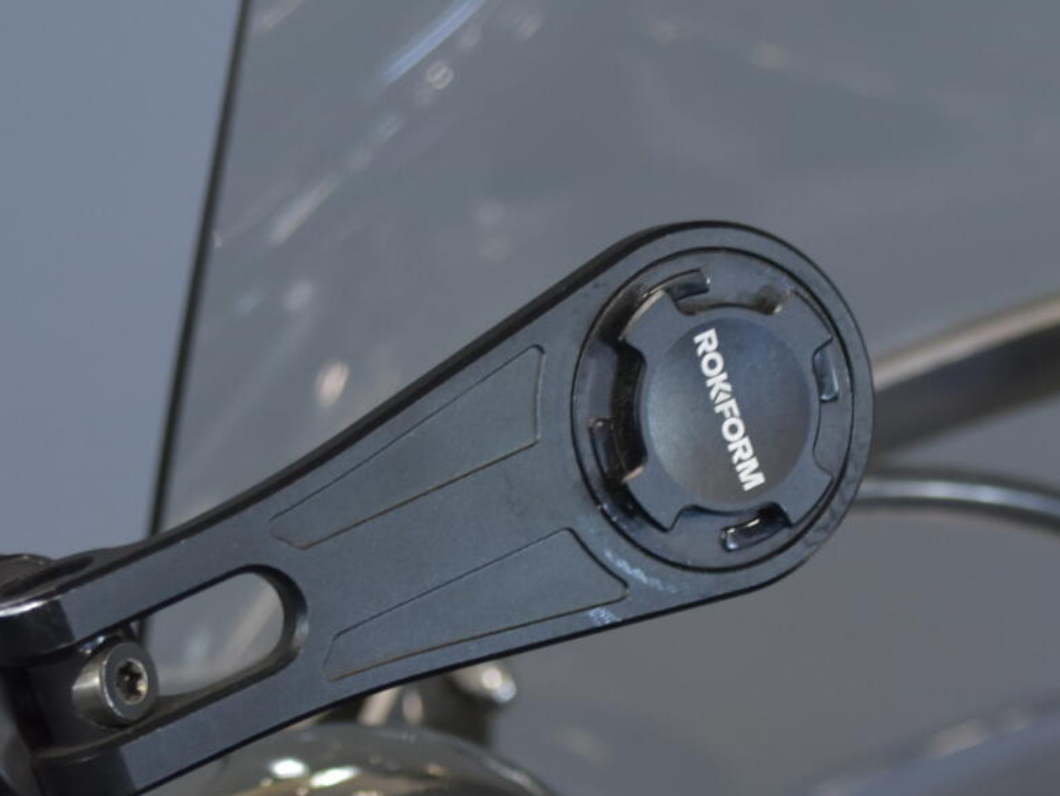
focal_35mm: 130
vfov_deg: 11.4
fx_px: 3990
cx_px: 517
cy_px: 618
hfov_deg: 15.1
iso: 800
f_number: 5
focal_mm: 35
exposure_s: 1/30
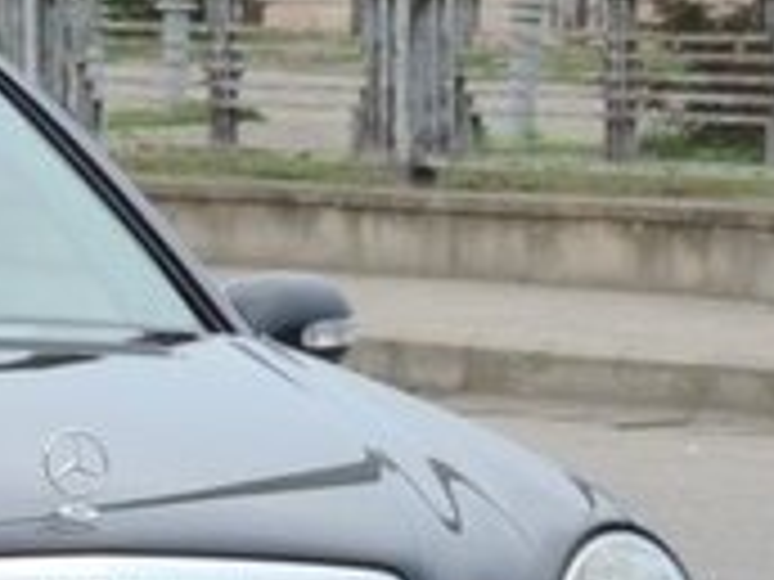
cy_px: 744
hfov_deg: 3.3
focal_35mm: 595
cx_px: -207
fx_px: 13304
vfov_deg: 2.5
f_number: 4.4
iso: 80
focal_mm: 27.6
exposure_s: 1/200
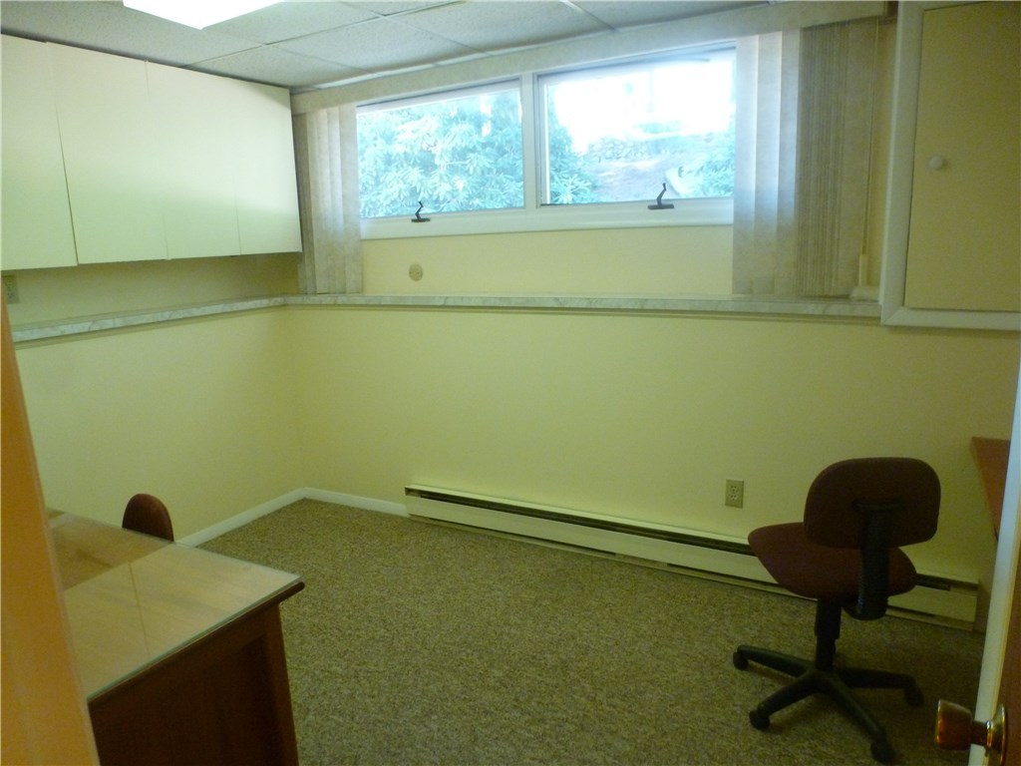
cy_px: 383
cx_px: 510
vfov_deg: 56.8
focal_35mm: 24
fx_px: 708
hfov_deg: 71.6
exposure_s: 1/15
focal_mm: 4.3
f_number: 3.3
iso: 400
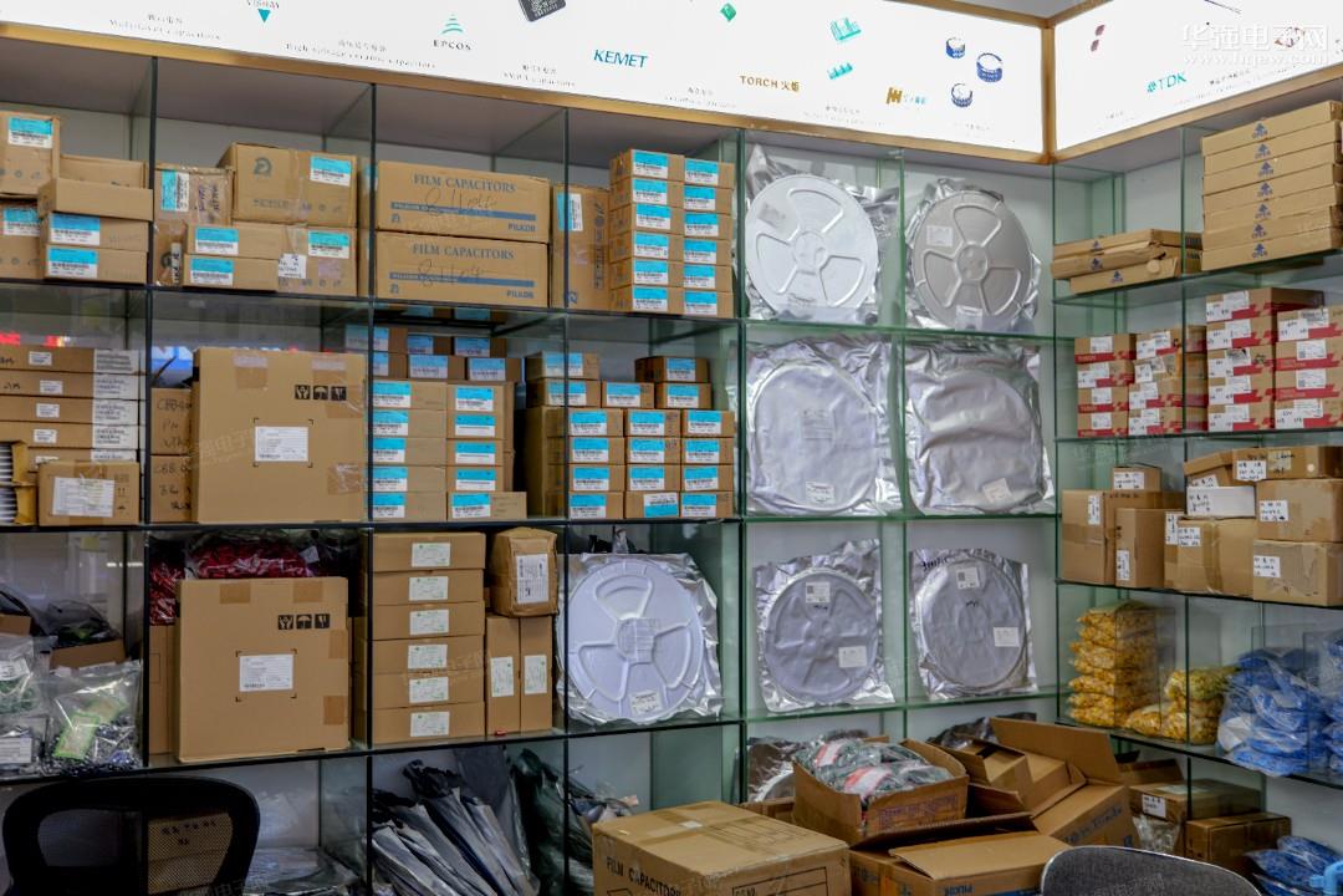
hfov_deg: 51.9
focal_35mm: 37
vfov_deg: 35.9
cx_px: 672
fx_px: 1380
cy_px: 448
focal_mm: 37
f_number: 4
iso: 200
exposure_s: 1/30
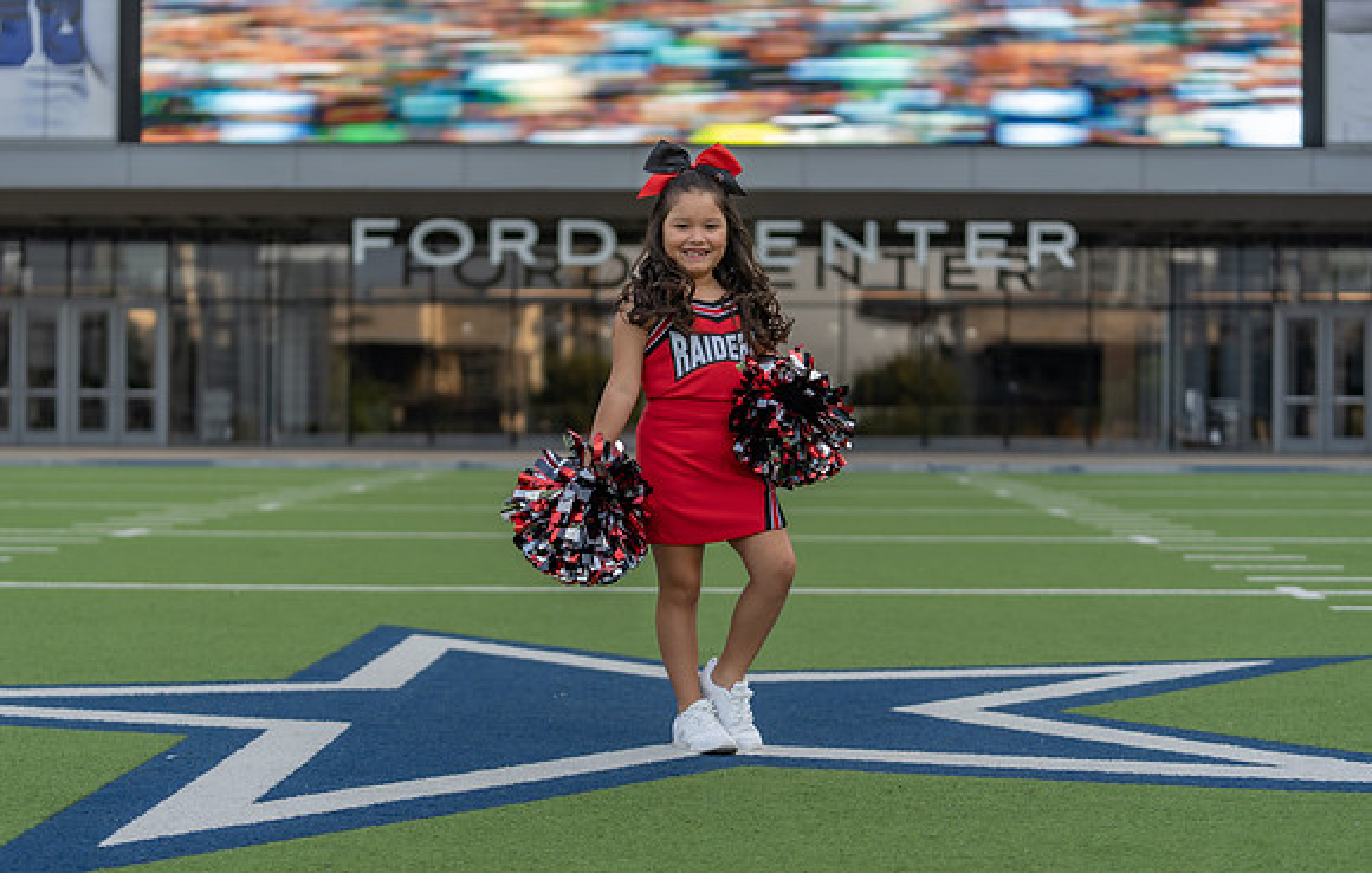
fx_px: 2687
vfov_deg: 18.4
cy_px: 457
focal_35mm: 72
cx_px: 686
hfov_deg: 28.6
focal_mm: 70
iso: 100
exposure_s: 1/320
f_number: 2.8
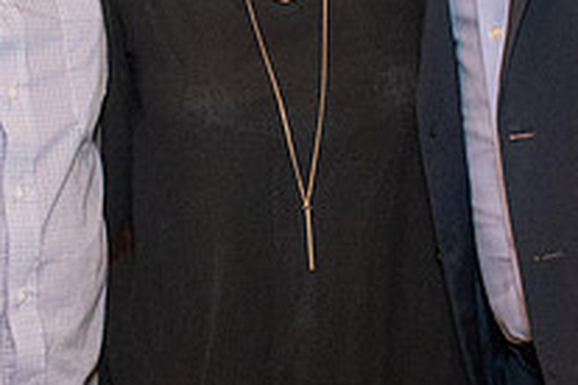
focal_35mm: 122
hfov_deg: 16.8
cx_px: 281
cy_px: -23
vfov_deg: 11.1
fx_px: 1959
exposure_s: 1/60
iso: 3200
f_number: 3.8
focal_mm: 24
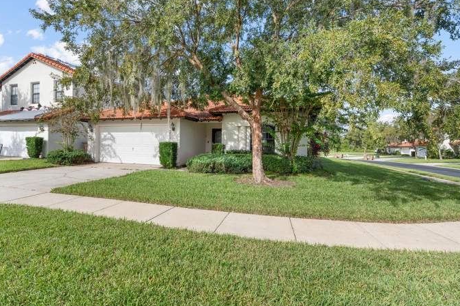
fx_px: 243
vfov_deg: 64.5
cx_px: 214
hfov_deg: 86.8
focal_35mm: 19
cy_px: 146
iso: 100
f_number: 9
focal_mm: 16
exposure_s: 1/100
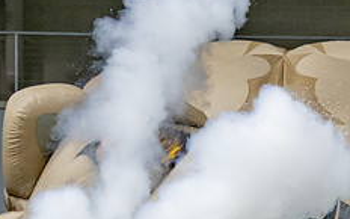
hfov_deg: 6.3
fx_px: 3167
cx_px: 323
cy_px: 425
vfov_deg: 3.9
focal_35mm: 332
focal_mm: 70
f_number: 2.8
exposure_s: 1/1000
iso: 2000
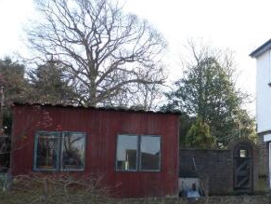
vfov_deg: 30.1
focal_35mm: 48
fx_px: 376
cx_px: 258
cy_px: 130
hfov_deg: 36.4
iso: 100
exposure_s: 1/100
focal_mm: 4.3
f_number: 4
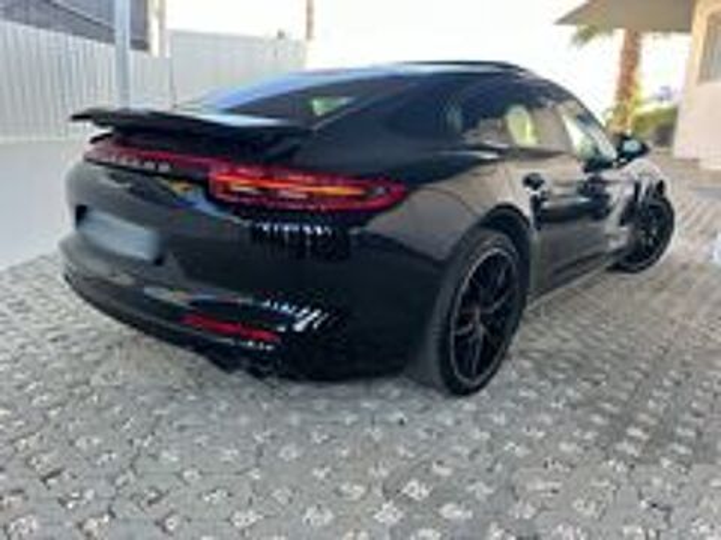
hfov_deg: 71.6
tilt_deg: -11.3
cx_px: 360
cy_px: 270
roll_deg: -2.6
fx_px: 500
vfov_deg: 56.8
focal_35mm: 24
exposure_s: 1/167
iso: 64
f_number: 1.78
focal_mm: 6.86
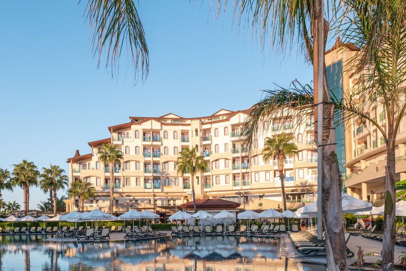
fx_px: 259
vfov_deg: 54.5
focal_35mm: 23
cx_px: 179
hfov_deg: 75.8
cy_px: 169
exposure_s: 1/125
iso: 160
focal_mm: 10.5
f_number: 6.4
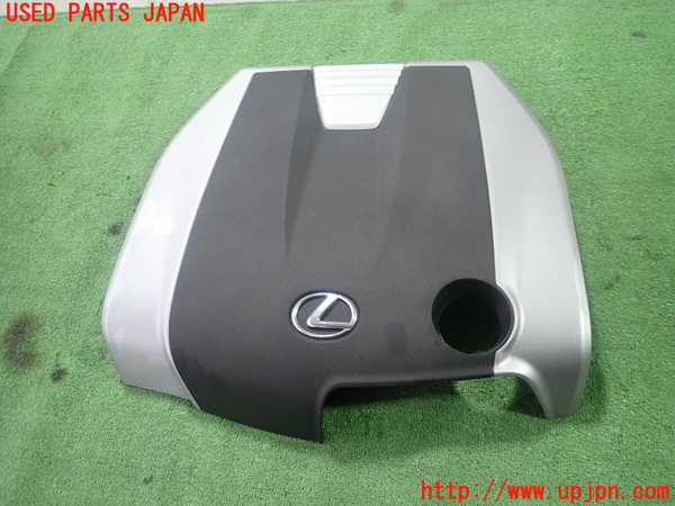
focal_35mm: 25
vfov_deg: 54.9
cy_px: 253
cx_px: 338
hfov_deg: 69.4
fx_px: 487
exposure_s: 1/40
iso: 200
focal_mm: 4.5
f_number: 2
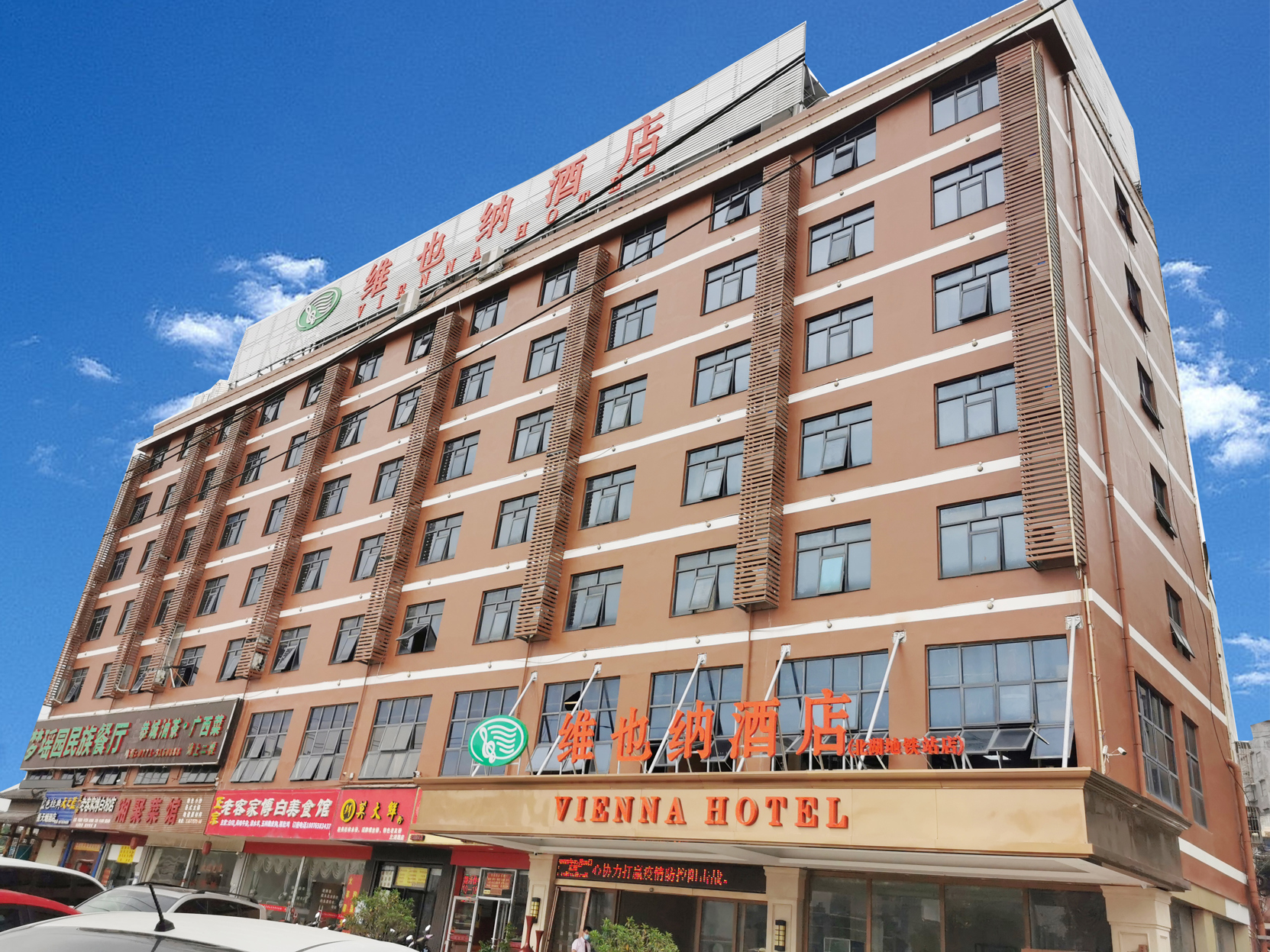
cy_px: 476
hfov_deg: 65.3
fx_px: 991
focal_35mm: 27
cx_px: 635
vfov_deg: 51.3
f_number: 1.6
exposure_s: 1/1894
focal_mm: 5.56
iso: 50
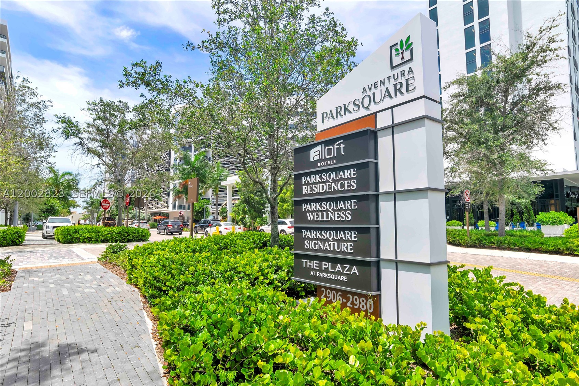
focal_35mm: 18
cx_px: 290
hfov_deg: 90.0
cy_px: 193
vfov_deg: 67.4
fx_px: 289
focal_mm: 12
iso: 200
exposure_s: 1/320
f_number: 9
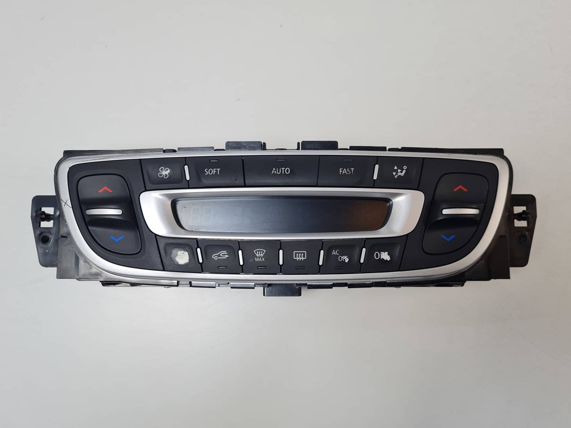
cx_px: 286
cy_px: 214
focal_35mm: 26
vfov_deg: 53.1
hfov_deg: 67.3
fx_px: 429
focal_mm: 5.4
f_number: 1.8
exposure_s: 1/321
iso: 50
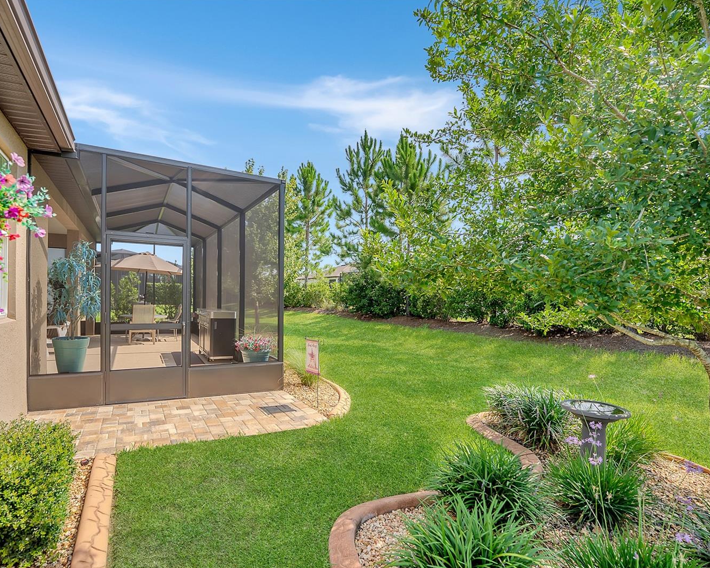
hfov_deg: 89.4
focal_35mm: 17
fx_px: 357
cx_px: 320
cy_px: 284
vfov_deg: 77.0
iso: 80
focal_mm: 15
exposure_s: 1/125
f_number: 5.6
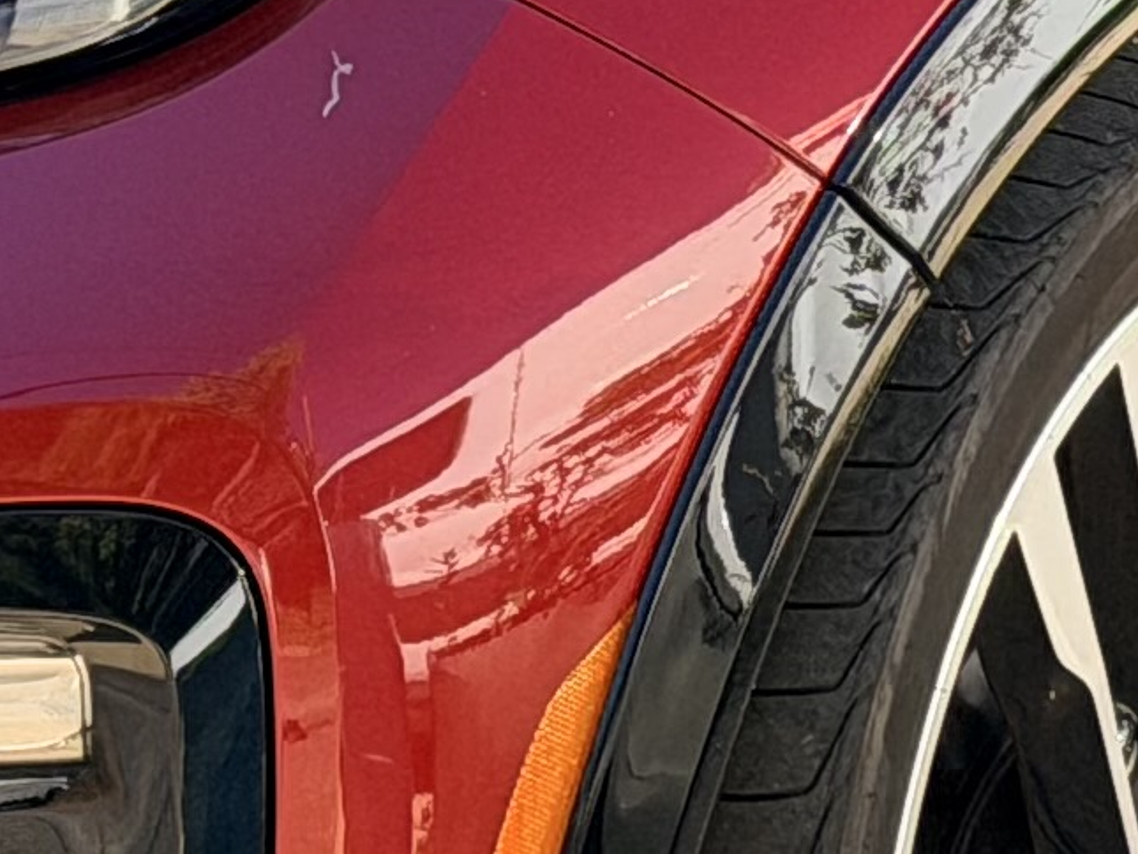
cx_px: 208
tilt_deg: -10.2
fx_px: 9864
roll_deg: -1.3
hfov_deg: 6.6
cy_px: -176
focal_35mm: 300
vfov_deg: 4.9
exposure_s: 1/1484
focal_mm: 6.76
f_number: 1.78
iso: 100
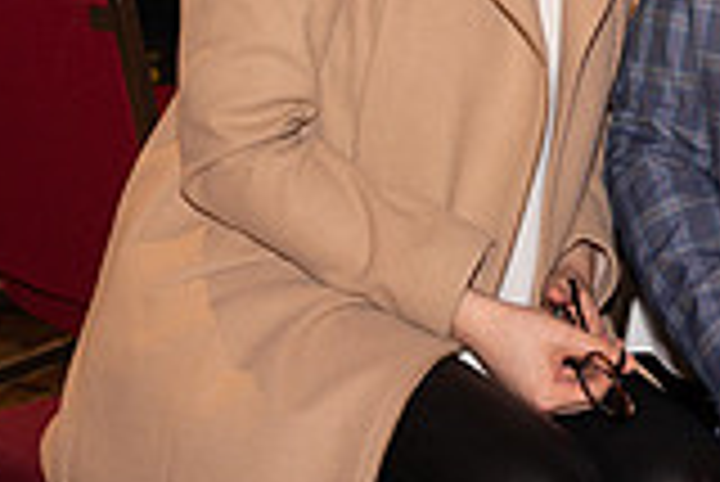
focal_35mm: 127
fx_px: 2542
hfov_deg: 15.9
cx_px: 693
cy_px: -286
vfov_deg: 10.4
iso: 200
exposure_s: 1/60
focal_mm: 35
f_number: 3.2
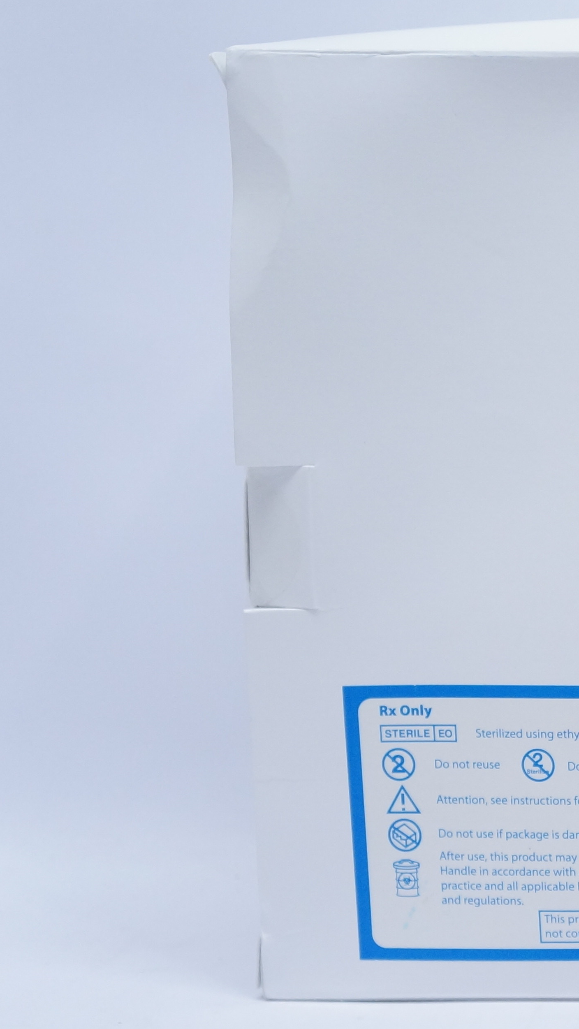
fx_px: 2102
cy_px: 532
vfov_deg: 27.5
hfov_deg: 14.2
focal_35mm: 77
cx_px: 973
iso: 800
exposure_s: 1/160
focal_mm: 25
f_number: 4
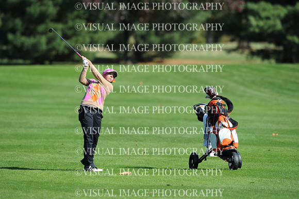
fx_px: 3320
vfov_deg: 3.4
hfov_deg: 5.2
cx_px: 150
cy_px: 100
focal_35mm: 400
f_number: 5
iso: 500
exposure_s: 1/2500
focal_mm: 400
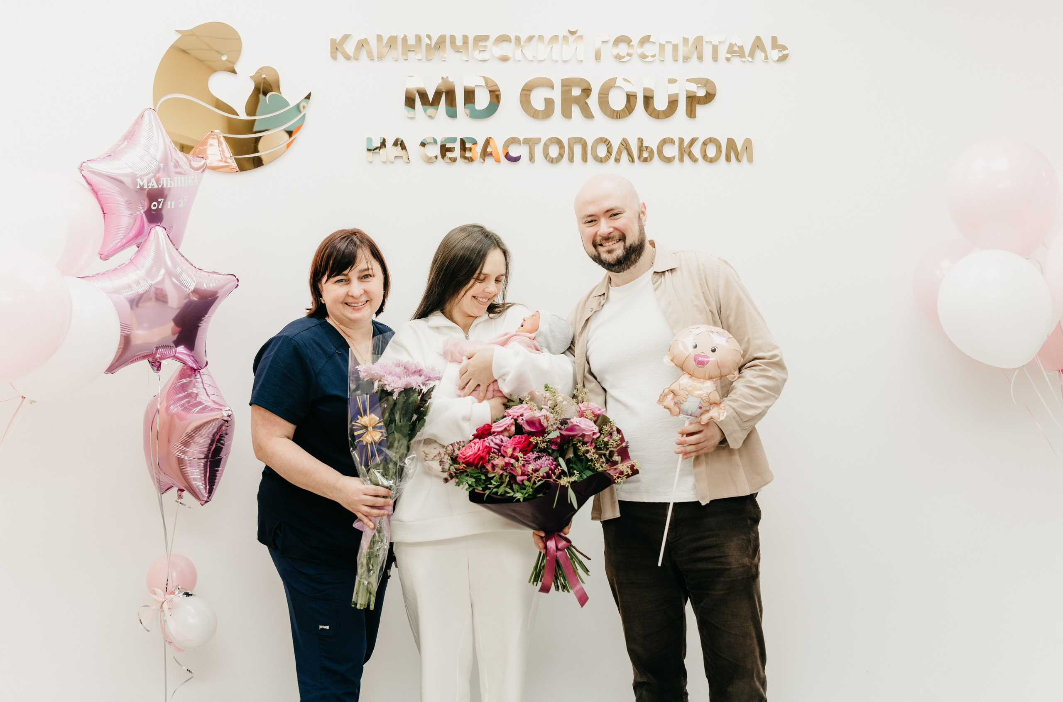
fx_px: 1430
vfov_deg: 27.6
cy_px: 329
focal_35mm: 49
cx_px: 561
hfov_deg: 40.8
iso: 250
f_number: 4
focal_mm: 44
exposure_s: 1/160
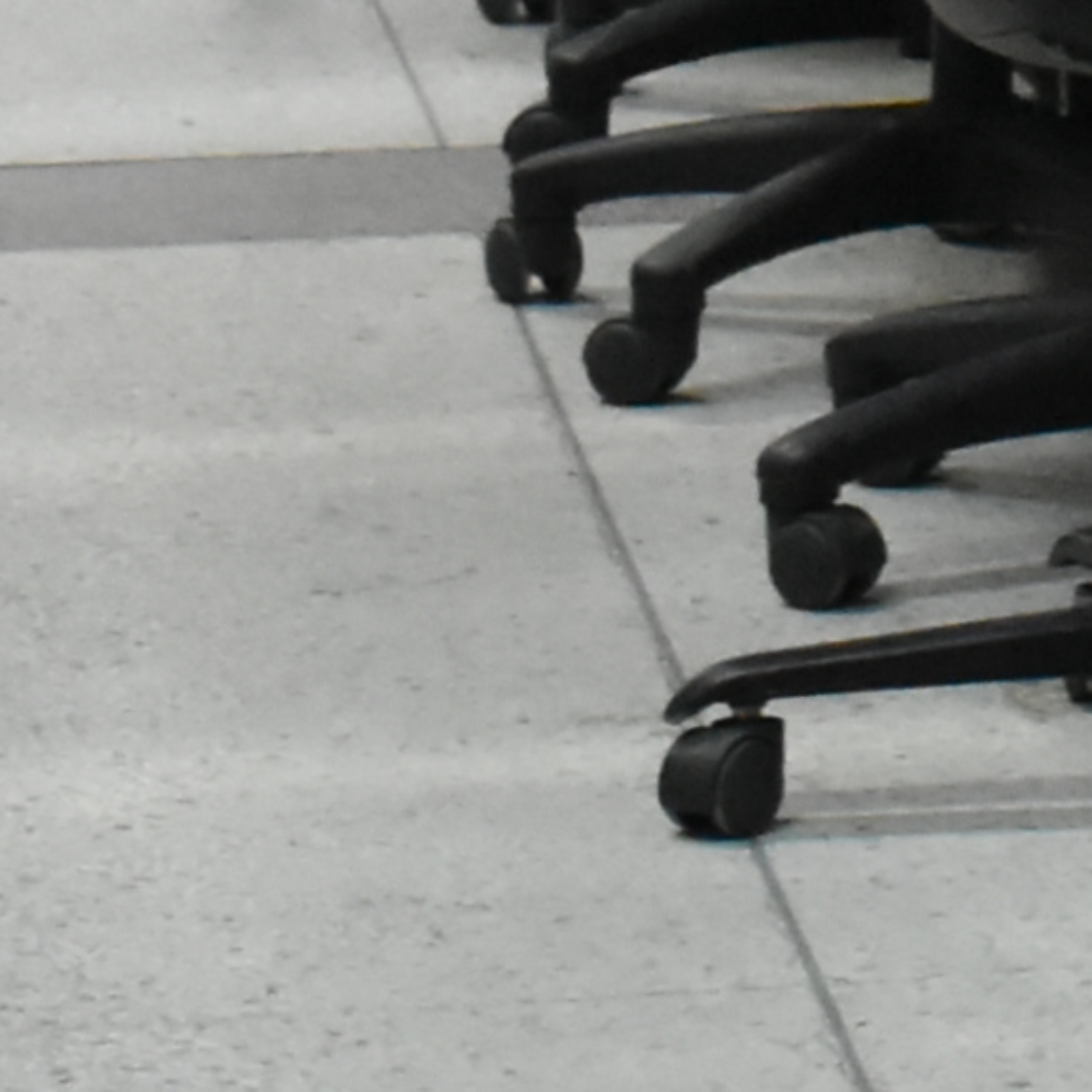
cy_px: -1578
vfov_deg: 5.0
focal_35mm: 338
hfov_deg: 4.9
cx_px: 3549
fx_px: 12063
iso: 3200
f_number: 5.6
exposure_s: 1/125
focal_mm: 34
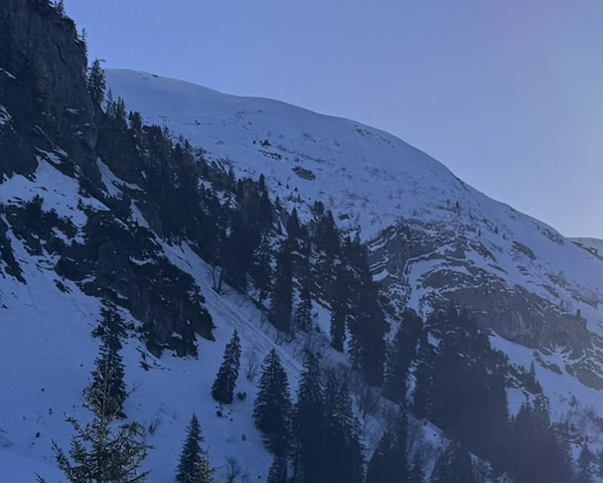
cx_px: 692
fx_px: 1410
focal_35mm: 79
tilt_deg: +1.0
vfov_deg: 17.5
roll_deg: -3.6
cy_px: 723
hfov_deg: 22.5
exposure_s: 1/12346
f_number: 1.78
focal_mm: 6.86
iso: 80
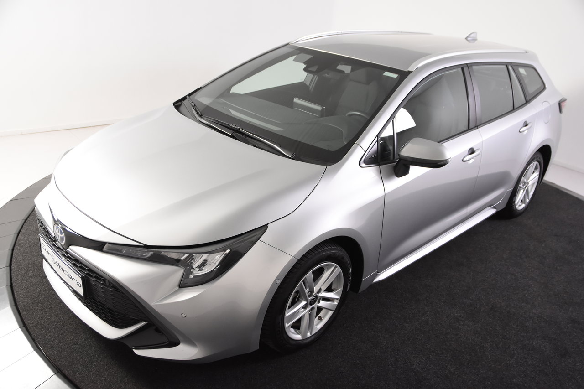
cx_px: 292
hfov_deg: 57.2
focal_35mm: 33
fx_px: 535
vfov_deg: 40.0
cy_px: 194
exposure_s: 1/60
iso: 1600
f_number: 4
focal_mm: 22
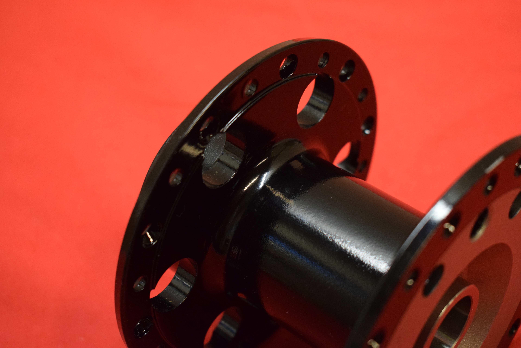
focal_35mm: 68
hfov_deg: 29.9
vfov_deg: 20.2
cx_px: 260
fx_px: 977
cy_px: 174
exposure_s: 1/125
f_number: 5
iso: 2500
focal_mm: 45
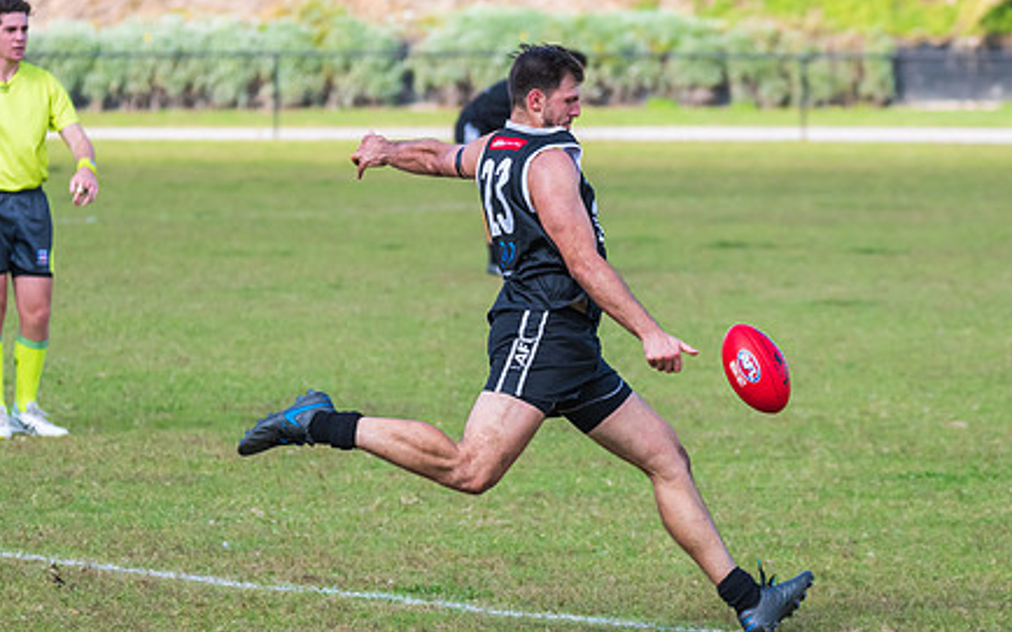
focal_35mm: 402
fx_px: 11084
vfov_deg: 3.3
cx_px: 583
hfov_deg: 5.2
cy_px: 222
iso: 800
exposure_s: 1/1600
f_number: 6.3
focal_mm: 240
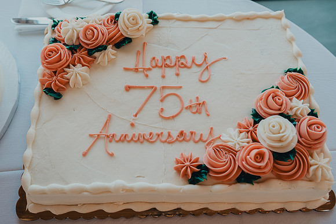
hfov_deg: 55.2
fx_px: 321
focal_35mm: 34
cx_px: 157
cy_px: 106
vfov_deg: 38.5
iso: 640
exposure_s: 1/200
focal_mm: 32
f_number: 4.5
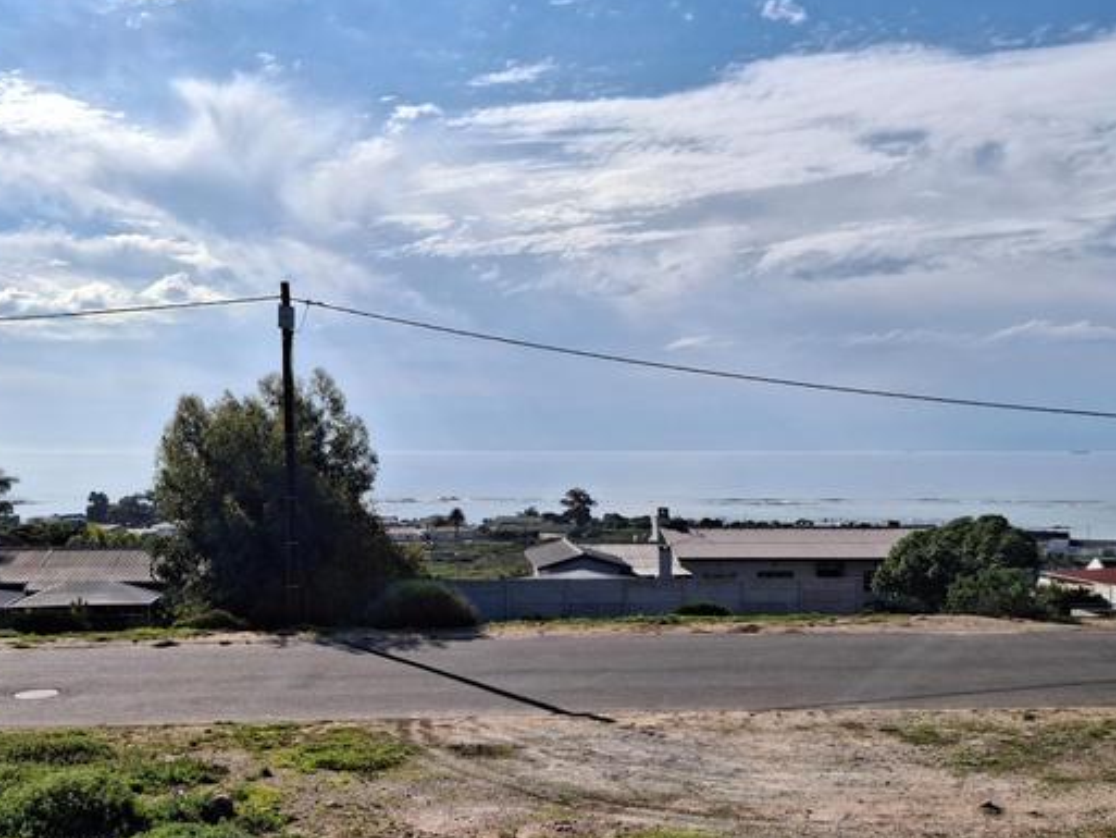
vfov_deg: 36.8
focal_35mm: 39
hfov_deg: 47.9
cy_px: 457
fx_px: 1258
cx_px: 559
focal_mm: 4.69
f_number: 1.8
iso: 32
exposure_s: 1/3891
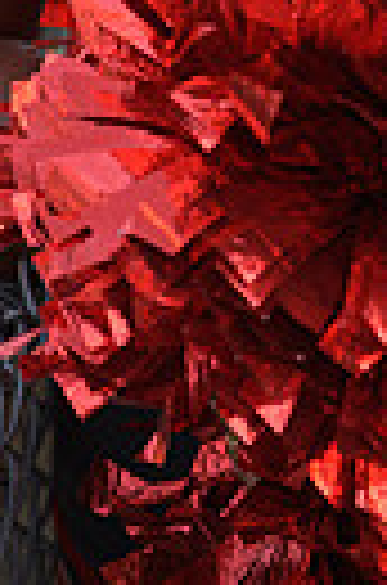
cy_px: -414
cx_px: 405
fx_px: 3939
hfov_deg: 5.6
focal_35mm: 243
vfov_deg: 8.2
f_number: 2.8
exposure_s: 1/125
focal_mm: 70
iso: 200
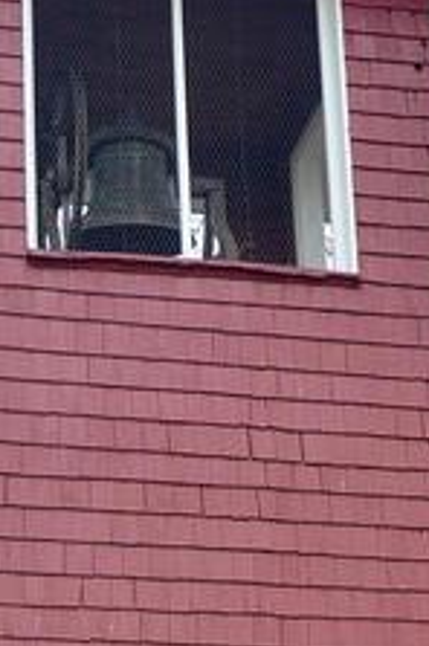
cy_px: 669
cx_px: 135
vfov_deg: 16.2
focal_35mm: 124
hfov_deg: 11.0
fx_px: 2223
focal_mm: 24
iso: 400
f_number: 8
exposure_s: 1/100
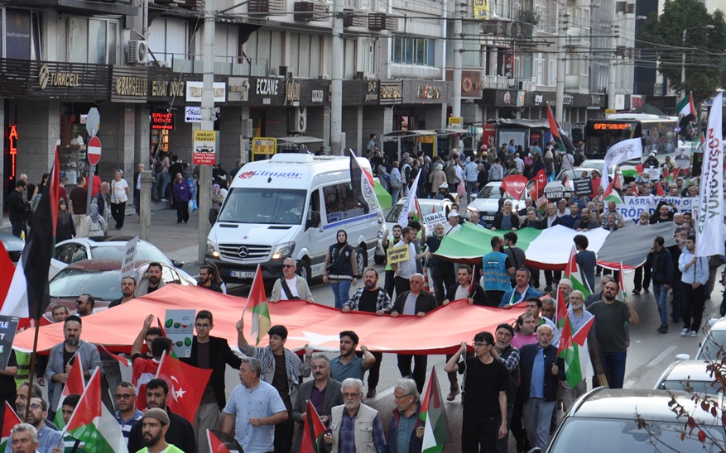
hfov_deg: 17.5
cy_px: 161
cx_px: 349
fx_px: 2354
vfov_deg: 11.0
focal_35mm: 119
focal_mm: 50
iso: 200
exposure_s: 1/125
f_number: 5.6
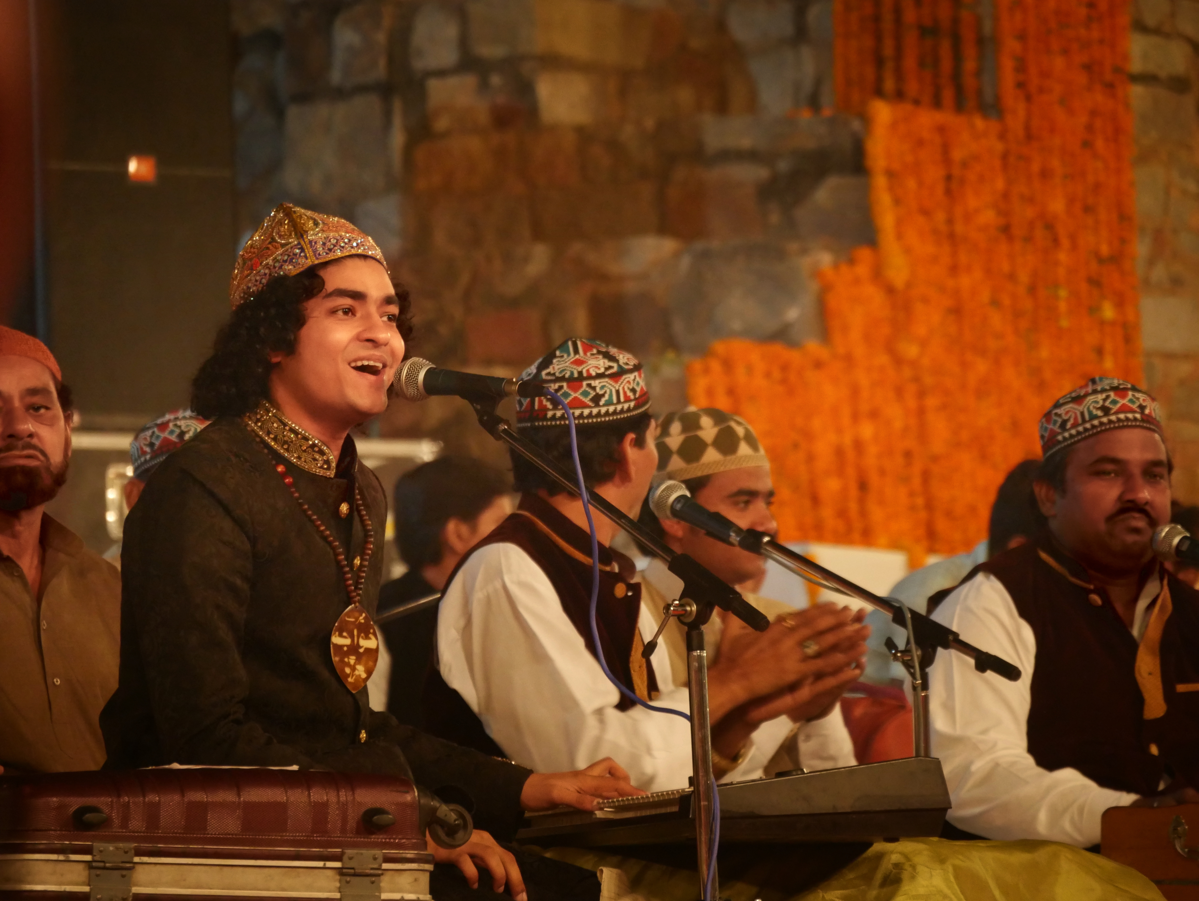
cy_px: 450
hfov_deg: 7.1
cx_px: 600
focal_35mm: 280
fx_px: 9702
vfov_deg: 5.3
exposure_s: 1/60
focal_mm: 140
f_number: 5.6
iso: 3200
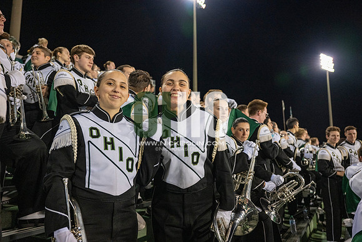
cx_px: 181
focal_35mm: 28
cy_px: 121
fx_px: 282
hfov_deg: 65.5
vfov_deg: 46.4
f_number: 3.2
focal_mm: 28
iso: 2000
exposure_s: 1/500
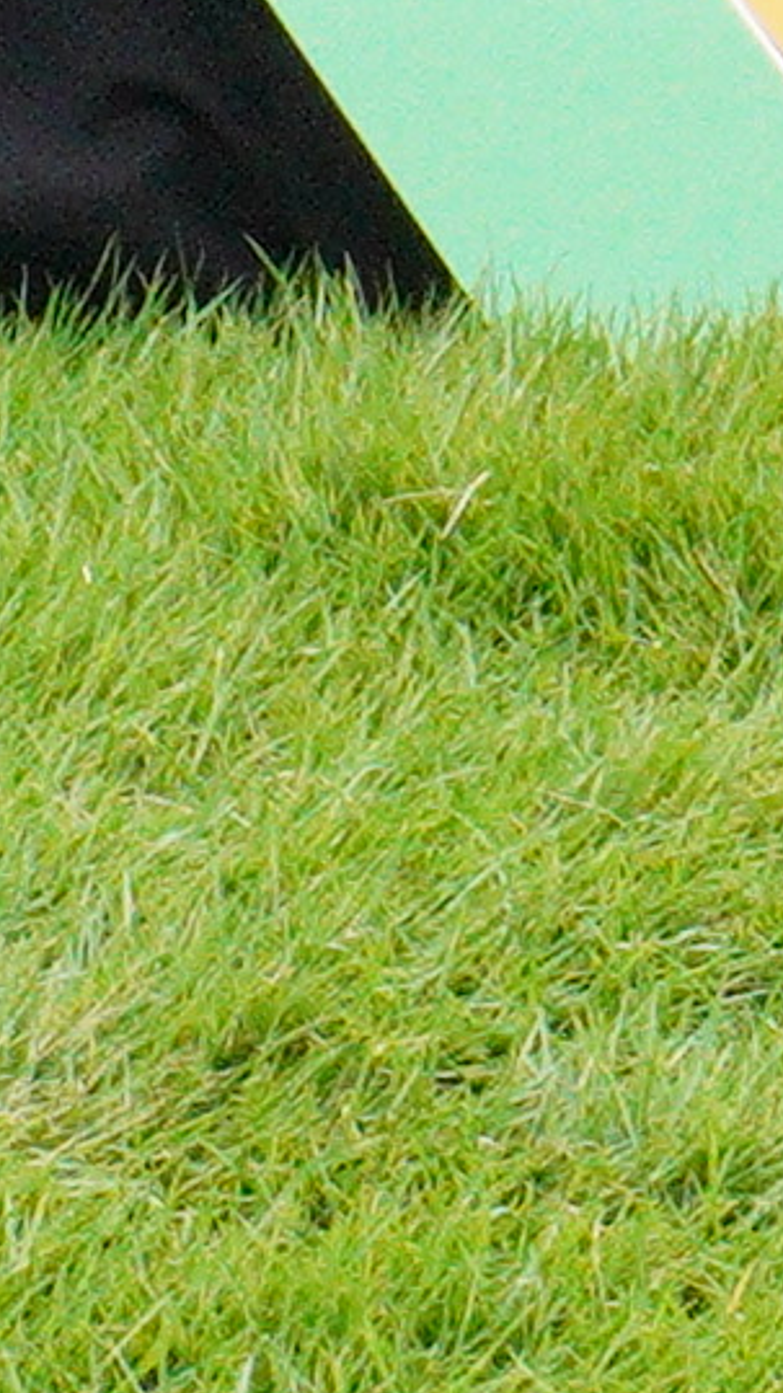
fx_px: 17423
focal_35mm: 472
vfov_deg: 4.4
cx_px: 10
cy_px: -2396
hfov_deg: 2.6
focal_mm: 27
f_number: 11
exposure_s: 1/320
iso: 1600
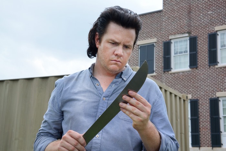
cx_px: 113
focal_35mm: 69
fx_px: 433
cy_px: 76
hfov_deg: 29.2
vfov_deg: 19.7
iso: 160
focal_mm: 25.6
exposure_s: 1/400
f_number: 5.3
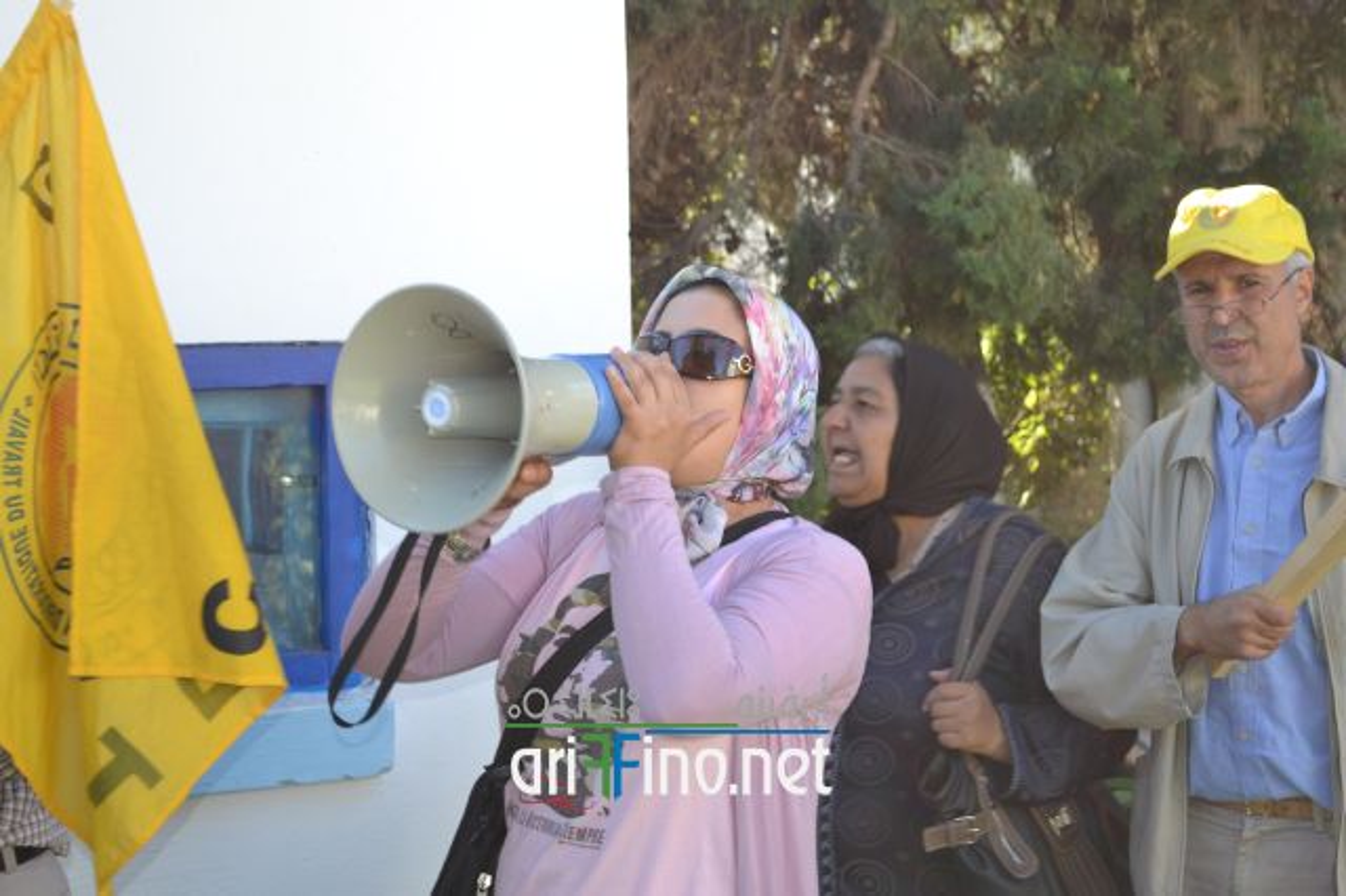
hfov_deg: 31.9
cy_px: 448
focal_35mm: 63
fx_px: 2354
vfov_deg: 21.5
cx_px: 673
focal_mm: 42
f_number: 5.3
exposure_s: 1/125
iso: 140
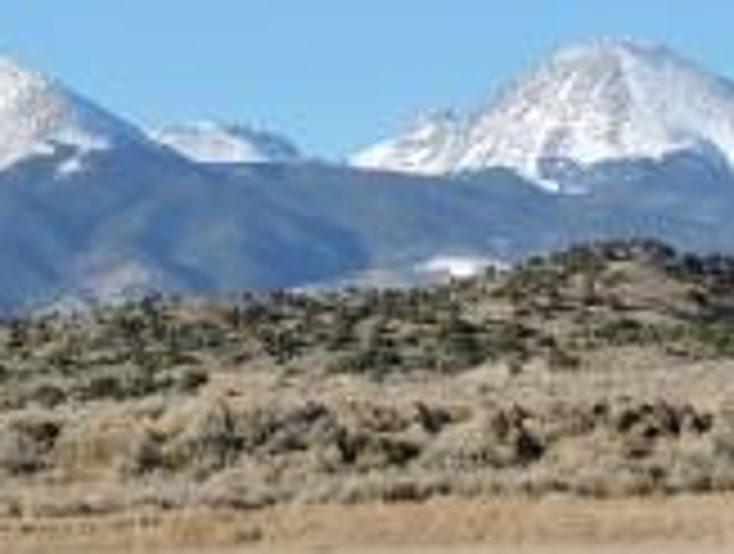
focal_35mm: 235
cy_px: 360
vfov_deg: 6.3
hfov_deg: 8.3
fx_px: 4994
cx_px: -270
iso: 100
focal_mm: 10.7
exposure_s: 1/800
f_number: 3.7
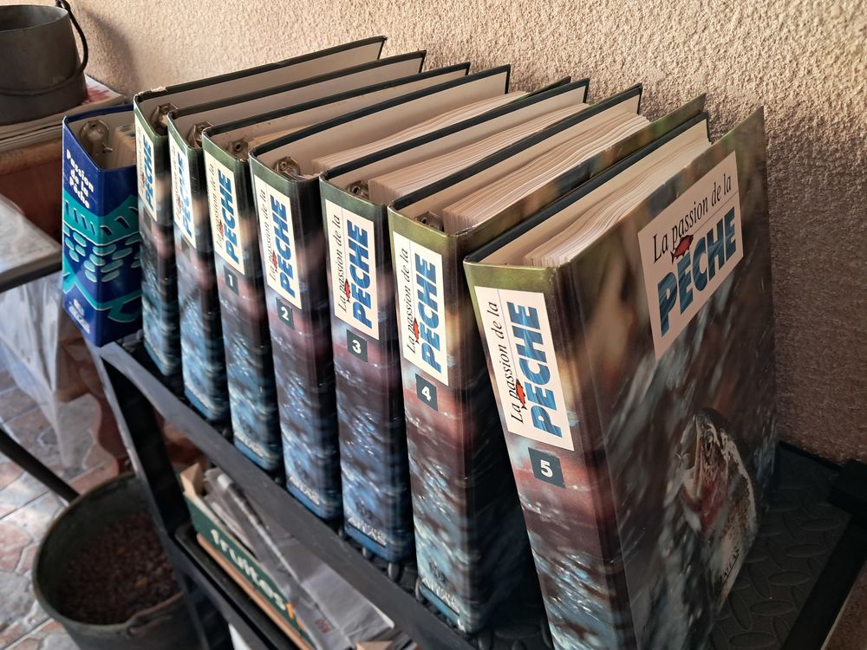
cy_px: 325
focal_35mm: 27
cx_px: 434
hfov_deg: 65.3
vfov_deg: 51.4
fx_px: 676
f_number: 1.8
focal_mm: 4
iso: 200
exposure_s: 1/50
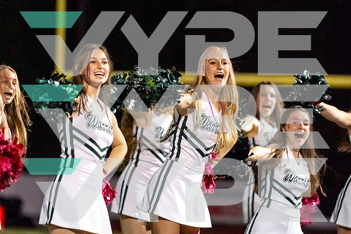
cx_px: 176
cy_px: 117
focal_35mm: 444
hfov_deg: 4.6
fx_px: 4330
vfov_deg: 3.1
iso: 16000
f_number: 6.3
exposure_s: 1/1600
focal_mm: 444
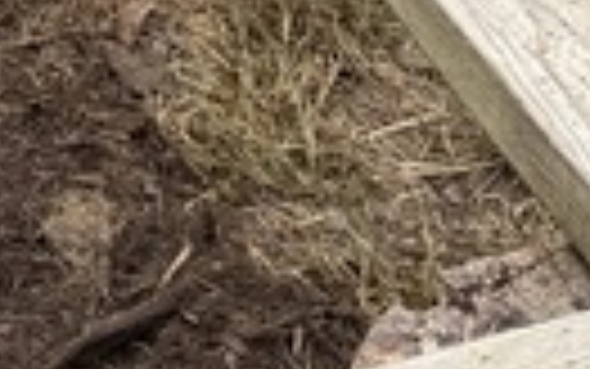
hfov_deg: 10.5
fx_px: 3201
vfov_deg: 6.0
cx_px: 189
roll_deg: -0.9
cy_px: -824
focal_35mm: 199
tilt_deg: -17.0
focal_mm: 6.76
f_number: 1.78
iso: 80
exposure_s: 1/612
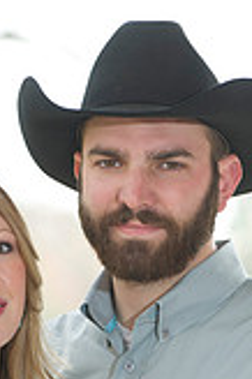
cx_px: 98
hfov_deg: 3.7
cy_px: 483
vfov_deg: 5.5
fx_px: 3903
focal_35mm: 371
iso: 250
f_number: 3.5
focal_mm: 135
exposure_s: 1/250
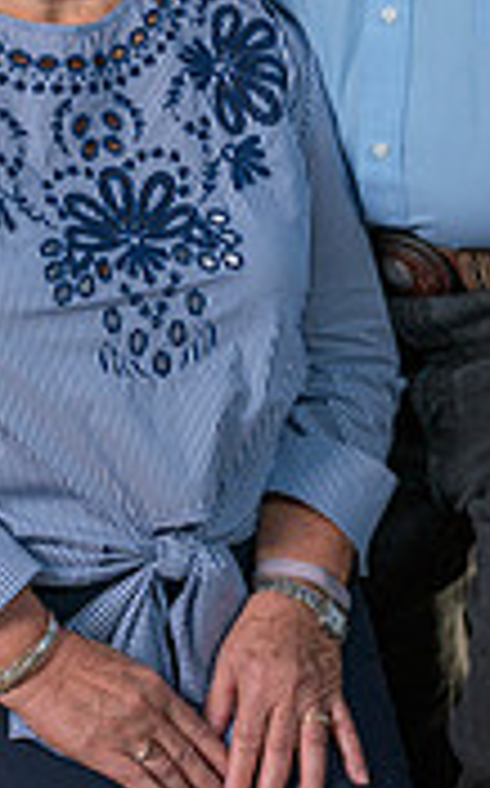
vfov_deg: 14.2
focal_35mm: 144
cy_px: -68
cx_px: 243
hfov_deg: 9.1
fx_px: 3084
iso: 100
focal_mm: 55
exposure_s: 1/250
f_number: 8
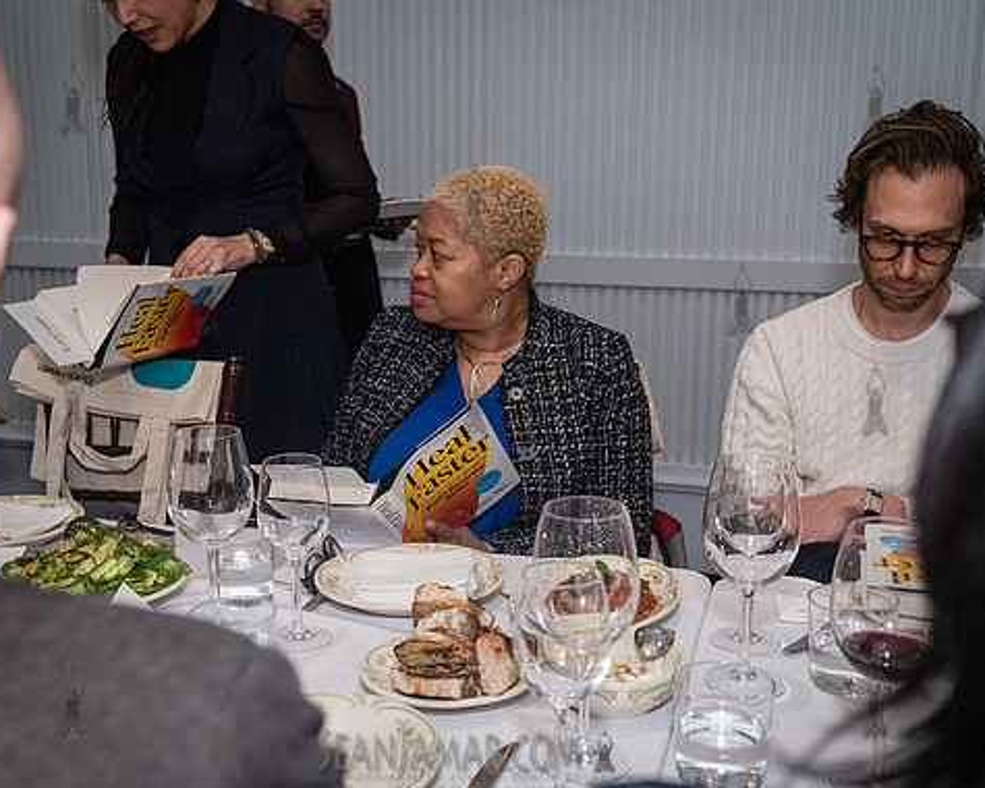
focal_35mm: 42
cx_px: 457
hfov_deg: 43.8
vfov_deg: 35.7
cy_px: 399
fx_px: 1224
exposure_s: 1/320
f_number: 4.5
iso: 6400
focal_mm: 35
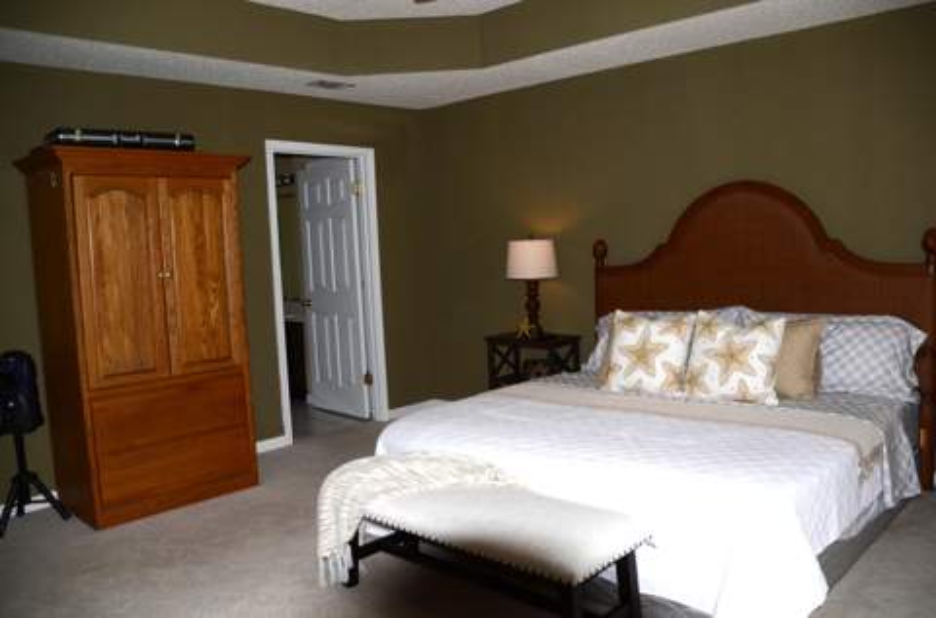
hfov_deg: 67.5
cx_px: 468
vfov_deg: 47.7
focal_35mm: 27
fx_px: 700
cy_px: 309
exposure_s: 1/250
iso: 100
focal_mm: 18
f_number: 3.5
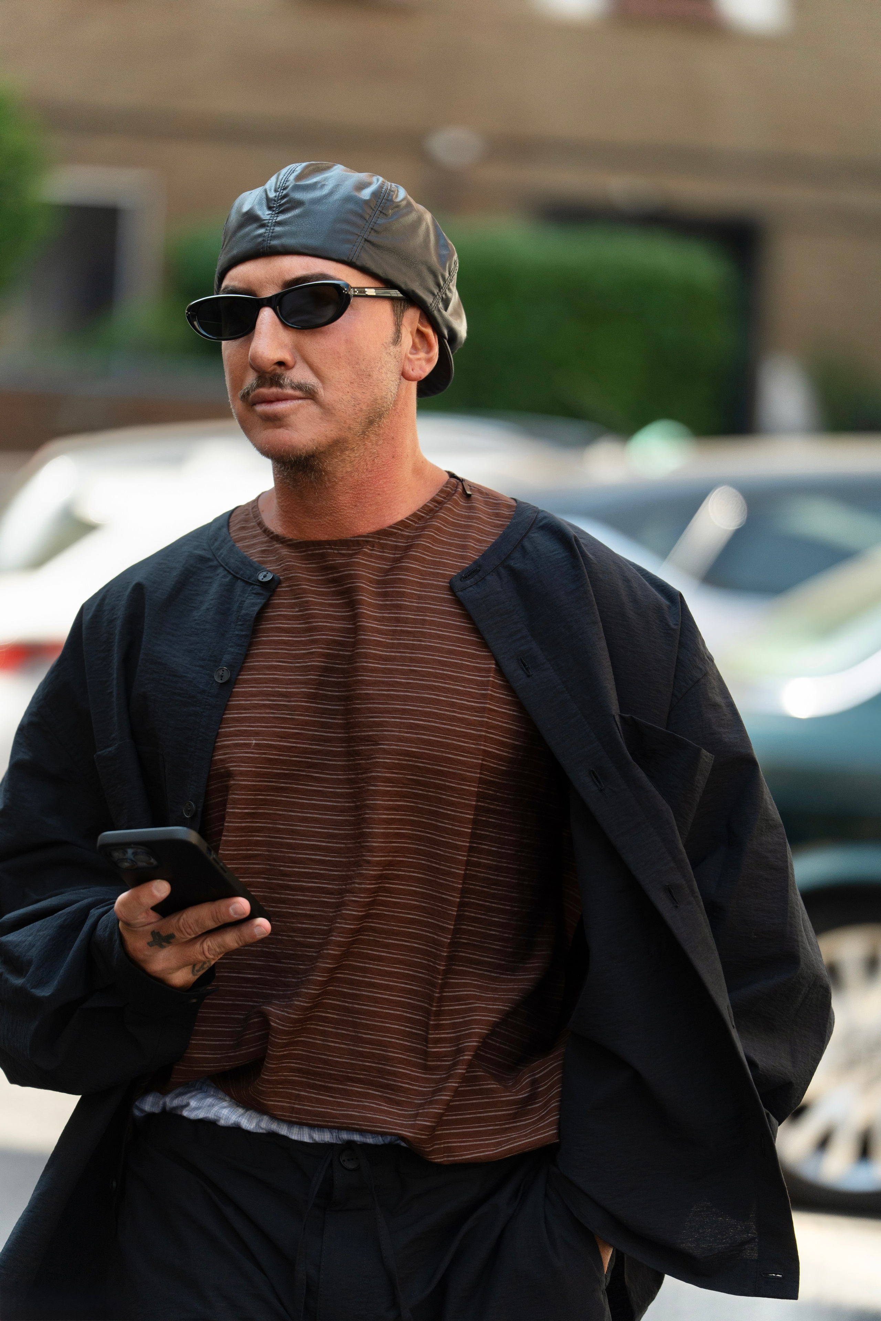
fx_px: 5432
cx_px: 440
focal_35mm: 148
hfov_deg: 9.3
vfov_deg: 13.9
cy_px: 660
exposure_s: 1/2000
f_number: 2.8
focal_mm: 148
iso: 640
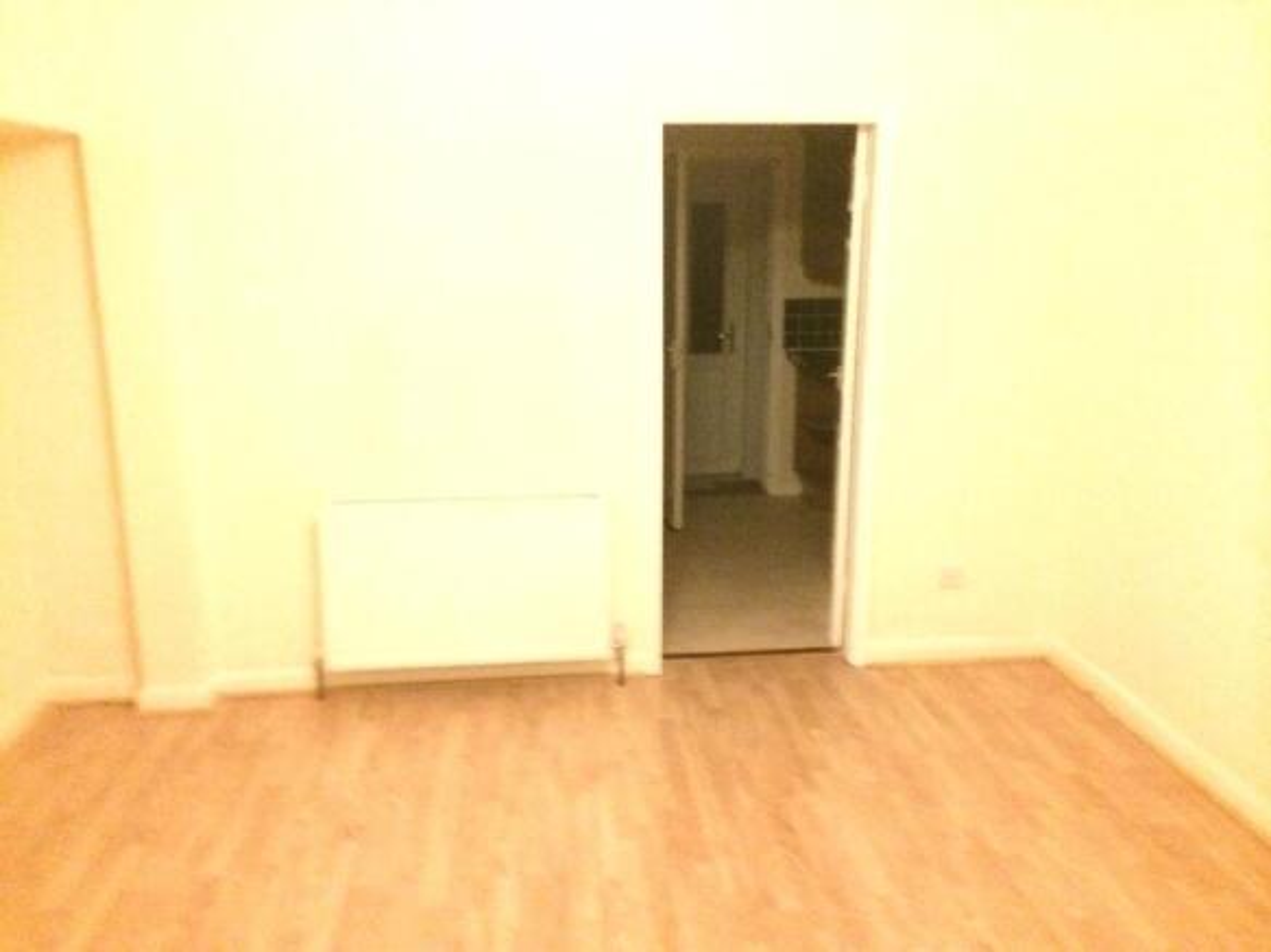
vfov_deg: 46.8
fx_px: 1101
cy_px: 476
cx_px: 636
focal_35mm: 30
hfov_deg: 60.0
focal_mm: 4.12
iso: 2500
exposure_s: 1/17
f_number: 2.2
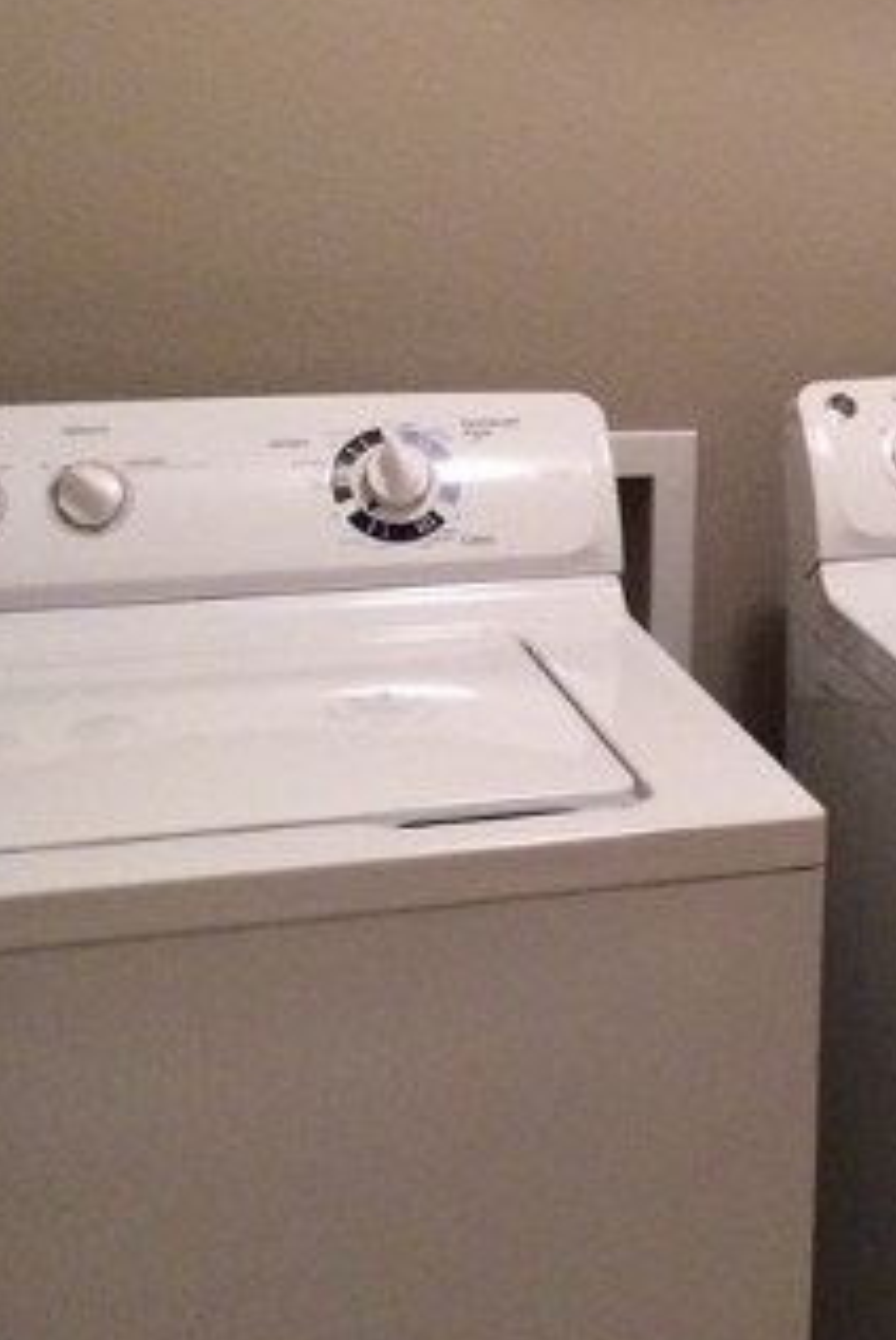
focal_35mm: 73
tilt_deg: -9.5
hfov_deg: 18.2
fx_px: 2719
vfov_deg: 27.4
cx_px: 926
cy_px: 372
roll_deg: -0.6
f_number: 2.2
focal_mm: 4.15
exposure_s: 1/30
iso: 250
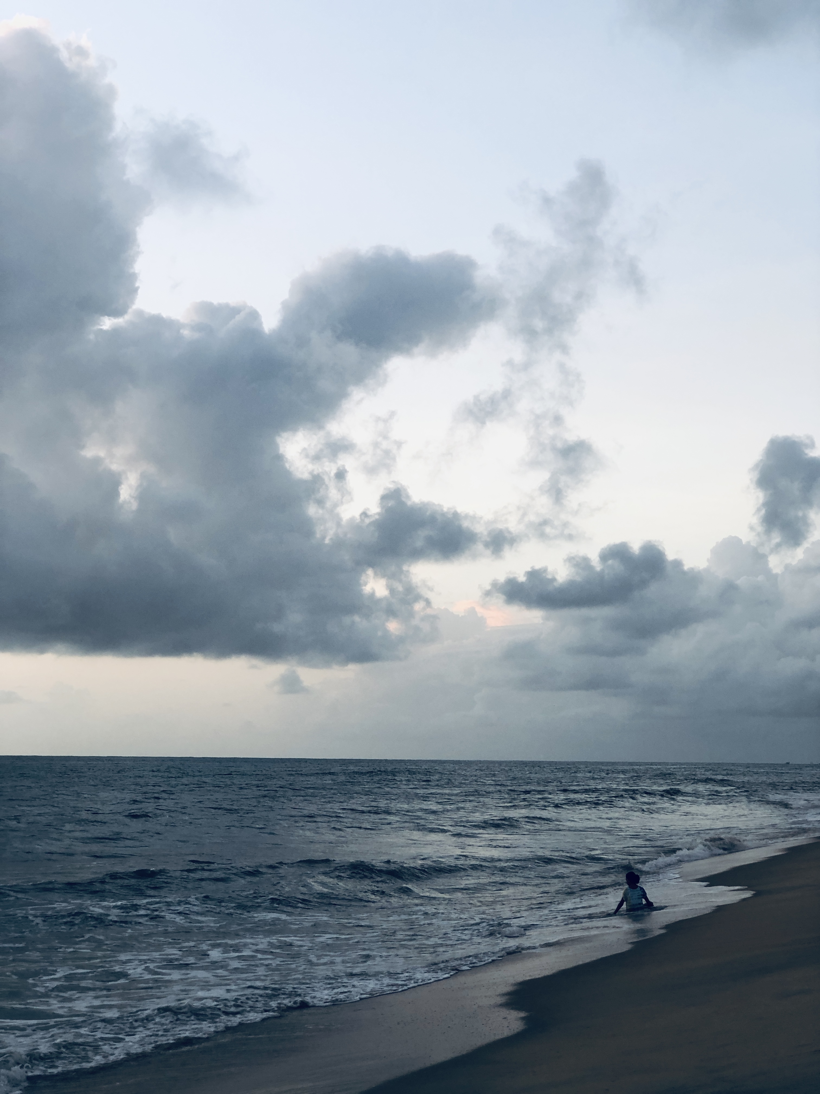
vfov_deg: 33.8
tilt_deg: +6.1
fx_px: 1800
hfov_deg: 25.7
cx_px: 410
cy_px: 547
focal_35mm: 57
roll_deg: -1.5
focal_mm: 6.6
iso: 25
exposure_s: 1/60
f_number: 2.8
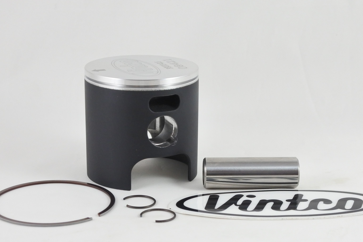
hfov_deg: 35.1
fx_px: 575
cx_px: 178
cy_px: 129
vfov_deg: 23.8
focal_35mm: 57
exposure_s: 1/125
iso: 560
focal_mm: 17.6
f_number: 4.5
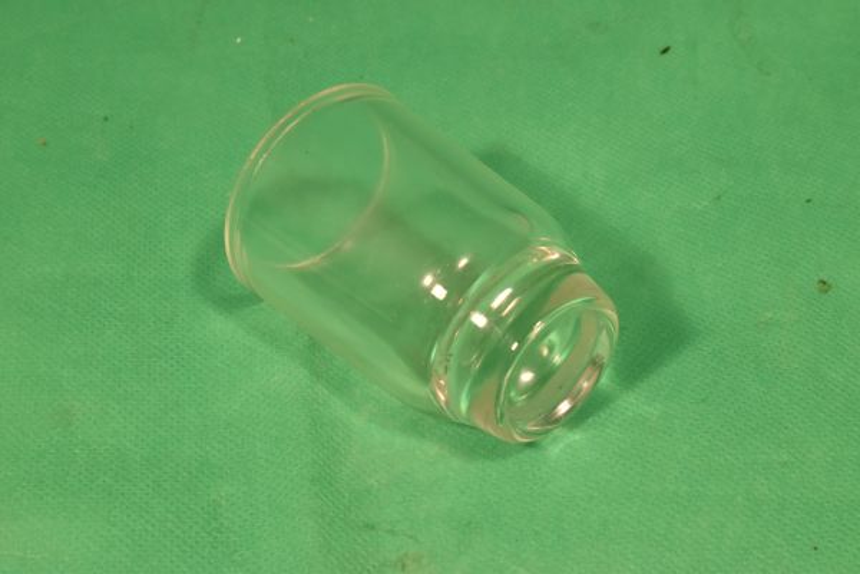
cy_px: 287
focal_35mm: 82
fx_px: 1971
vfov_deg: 16.6
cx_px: 430
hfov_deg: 24.6
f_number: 20
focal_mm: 55
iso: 1600
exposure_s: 1/100
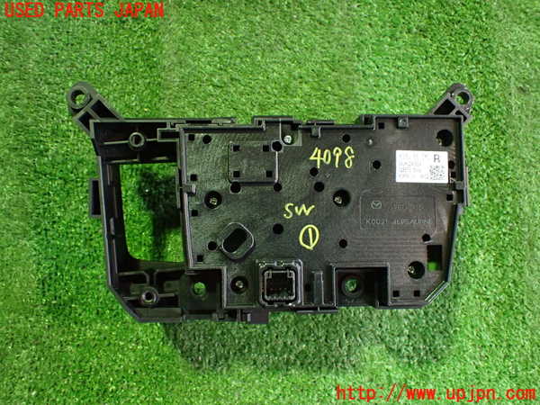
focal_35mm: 30
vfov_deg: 46.8
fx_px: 468
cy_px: 202
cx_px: 270
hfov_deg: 60.0
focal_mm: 5.4
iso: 800
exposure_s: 1/30
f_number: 2.3
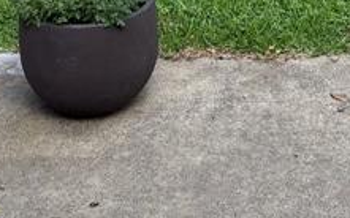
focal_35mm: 118
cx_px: 181
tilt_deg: -11.2
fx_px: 1125
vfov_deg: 10.0
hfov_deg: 17.7
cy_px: -259
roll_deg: +2.9
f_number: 1.78
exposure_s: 1/637
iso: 100
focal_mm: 6.76
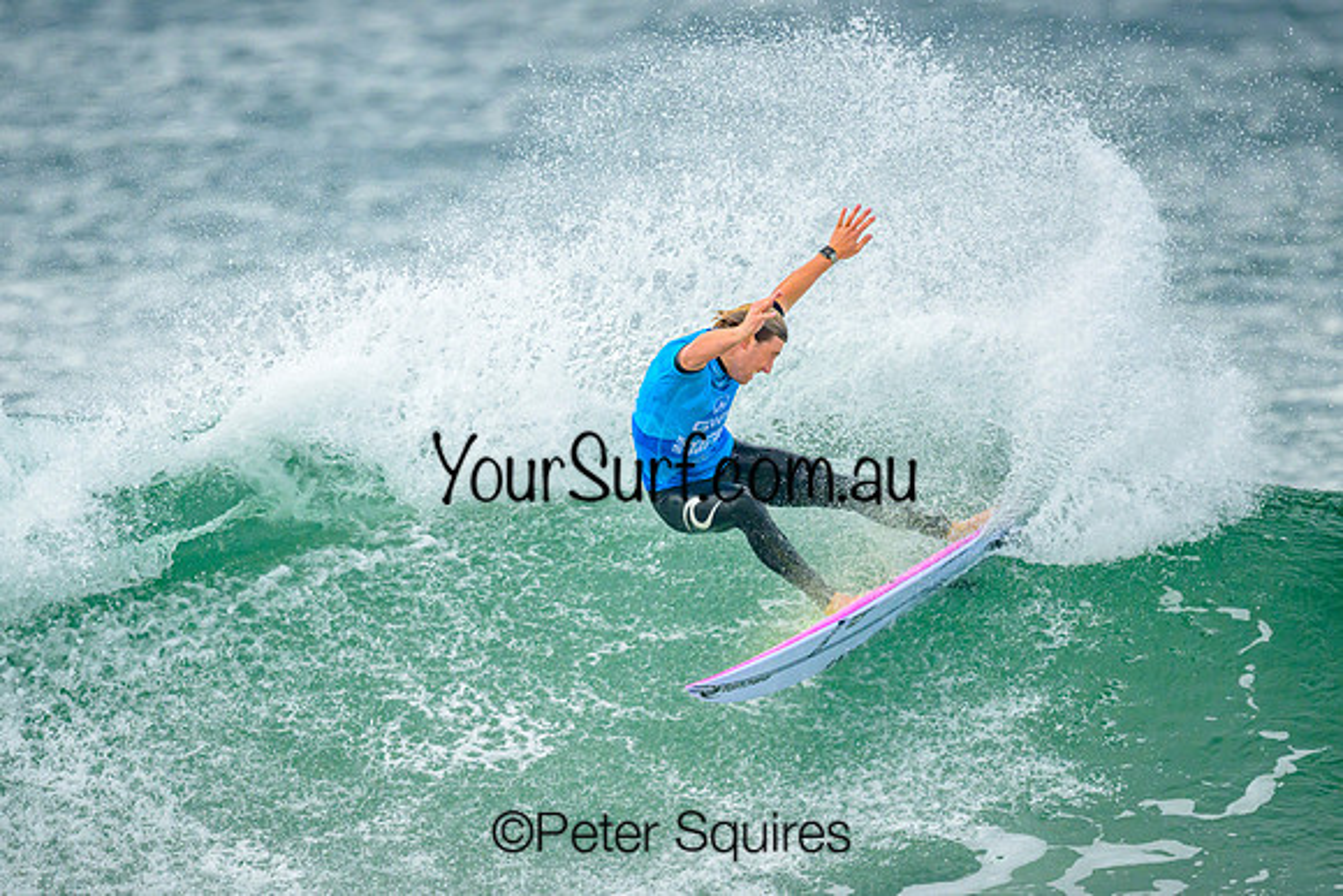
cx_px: 622
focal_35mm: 1073
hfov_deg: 1.9
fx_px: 40049
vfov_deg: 1.3
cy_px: 550
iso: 640
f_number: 6.3
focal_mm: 800
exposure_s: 1/2000
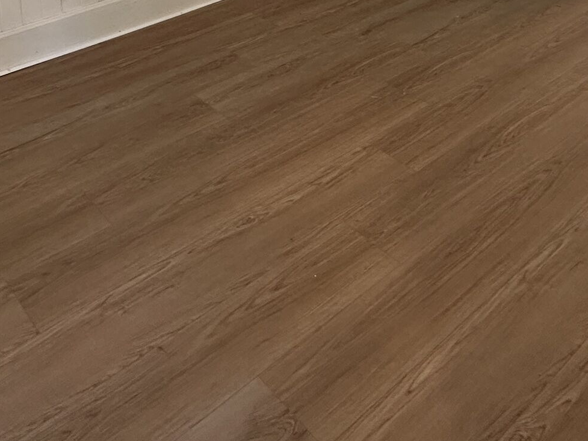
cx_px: 297
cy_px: -176
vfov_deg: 26.3
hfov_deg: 42.9
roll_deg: +0.9
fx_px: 747
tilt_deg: -9.5
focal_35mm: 44
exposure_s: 1/60
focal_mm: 2.22
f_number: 2.2
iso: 200
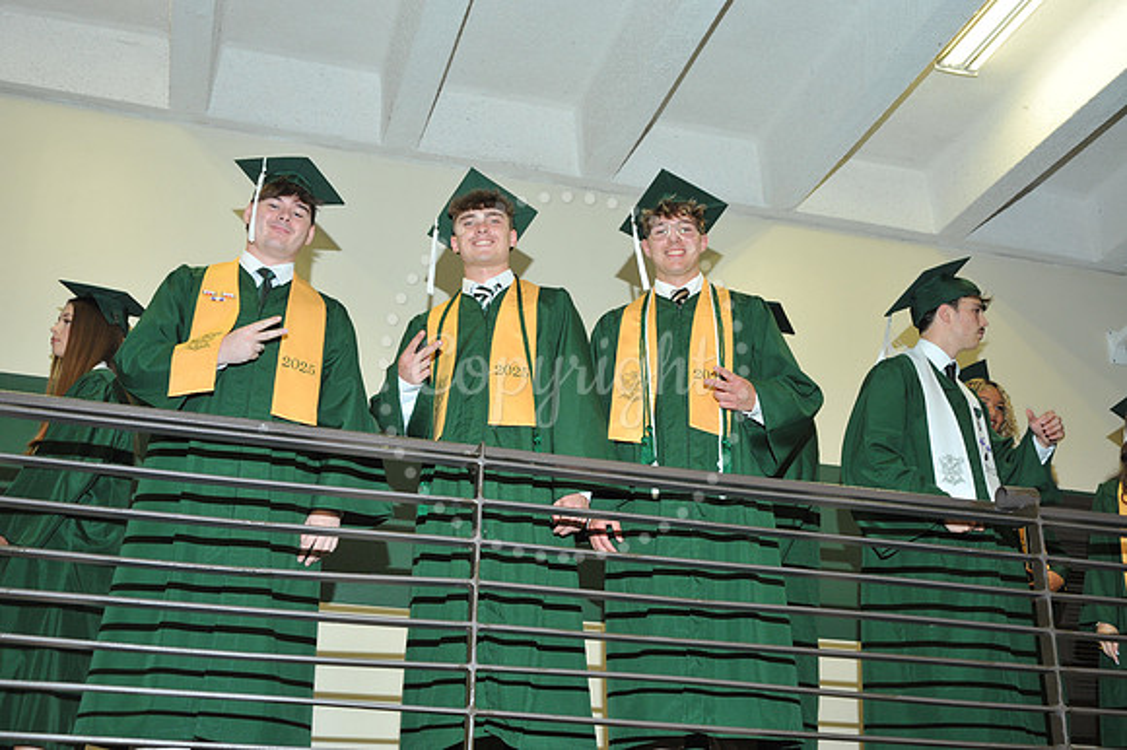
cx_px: 564
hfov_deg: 39.6
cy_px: 375
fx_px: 1564
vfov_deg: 27.0
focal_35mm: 50
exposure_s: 1/80
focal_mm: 50
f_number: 6.3
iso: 1600
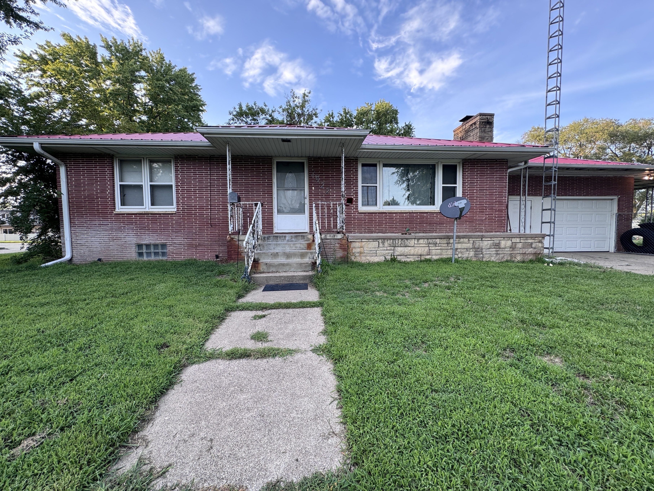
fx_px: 265
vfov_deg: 85.7
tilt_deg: -4.6
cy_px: 246
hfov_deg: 102.1
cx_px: 327
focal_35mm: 14
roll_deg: +0.3
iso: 40
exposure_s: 1/102
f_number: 2.2
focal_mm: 2.22
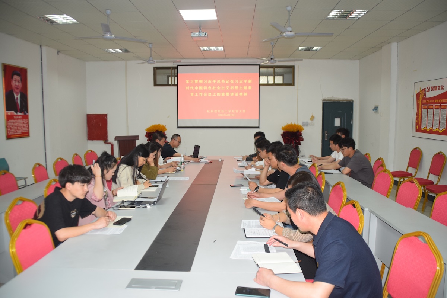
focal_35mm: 27
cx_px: 224
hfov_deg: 67.4
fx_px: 335
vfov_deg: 48.0
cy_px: 149
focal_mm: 18
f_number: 4.5
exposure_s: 1/80
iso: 800
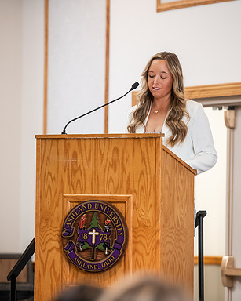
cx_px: 139
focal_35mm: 248
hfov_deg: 6.2
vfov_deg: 7.8
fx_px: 2212
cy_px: 150
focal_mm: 175
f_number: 3.2
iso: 2000
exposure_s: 1/200
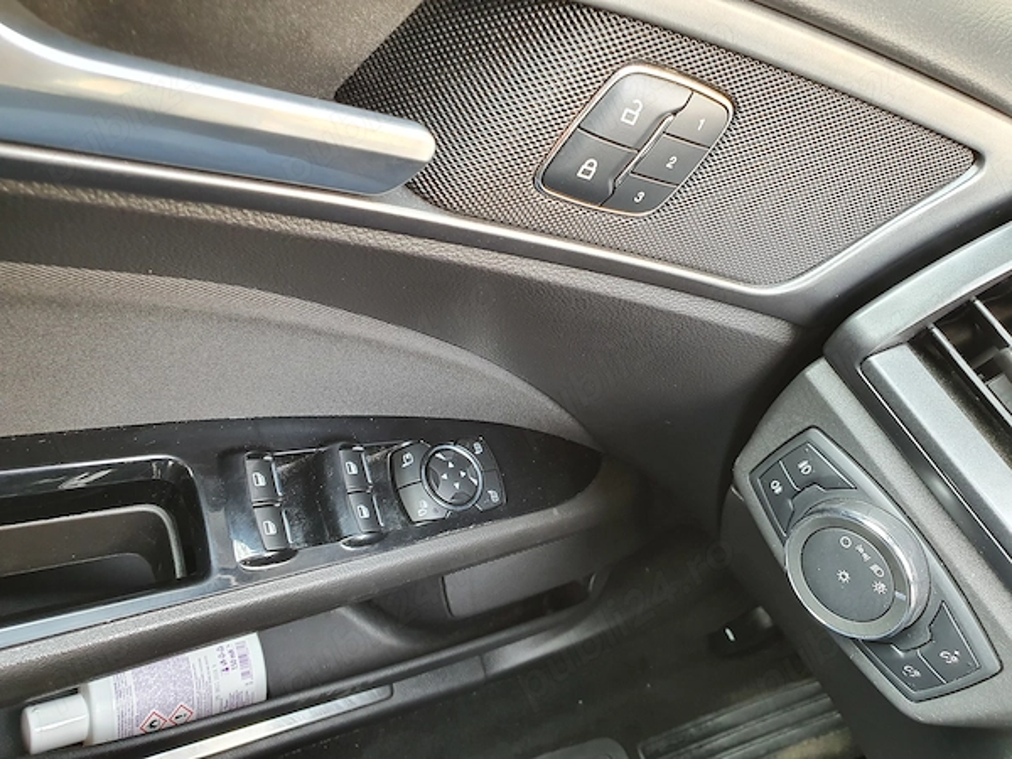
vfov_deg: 53.1
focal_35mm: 26
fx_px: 760
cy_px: 380
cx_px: 506
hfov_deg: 67.3
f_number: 2.4
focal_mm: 4.3
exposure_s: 1/40
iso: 200
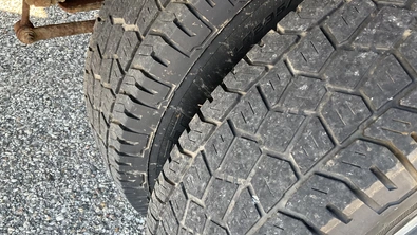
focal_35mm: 32
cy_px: 132
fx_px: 354
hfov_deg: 61.0
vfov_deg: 36.6
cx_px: 208
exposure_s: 1/122
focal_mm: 3
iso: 64
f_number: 1.8
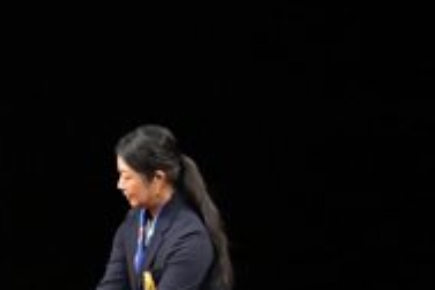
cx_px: -422
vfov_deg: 2.3
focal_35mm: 604
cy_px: 306
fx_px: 7298
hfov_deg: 3.4
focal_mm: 98
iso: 3200
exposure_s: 1/400
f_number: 5.6
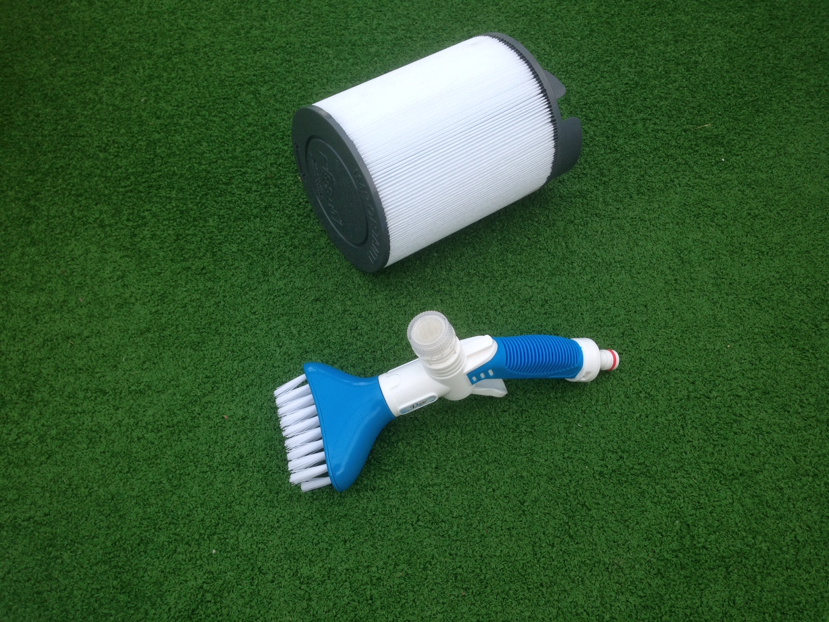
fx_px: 790
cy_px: 311
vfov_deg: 42.9
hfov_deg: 55.4
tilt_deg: -51.4
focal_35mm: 33
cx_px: 414
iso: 50
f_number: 2.4
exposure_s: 1/199
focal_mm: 4.12
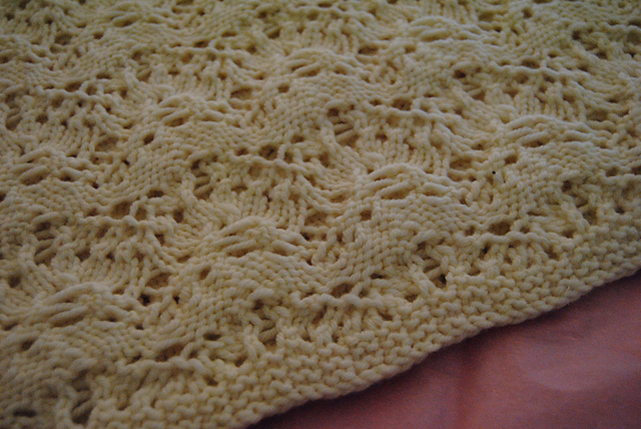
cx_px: 320
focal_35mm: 51
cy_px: 214
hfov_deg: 38.8
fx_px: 909
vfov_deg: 26.5
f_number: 4.5
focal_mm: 34
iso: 1600
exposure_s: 1/20
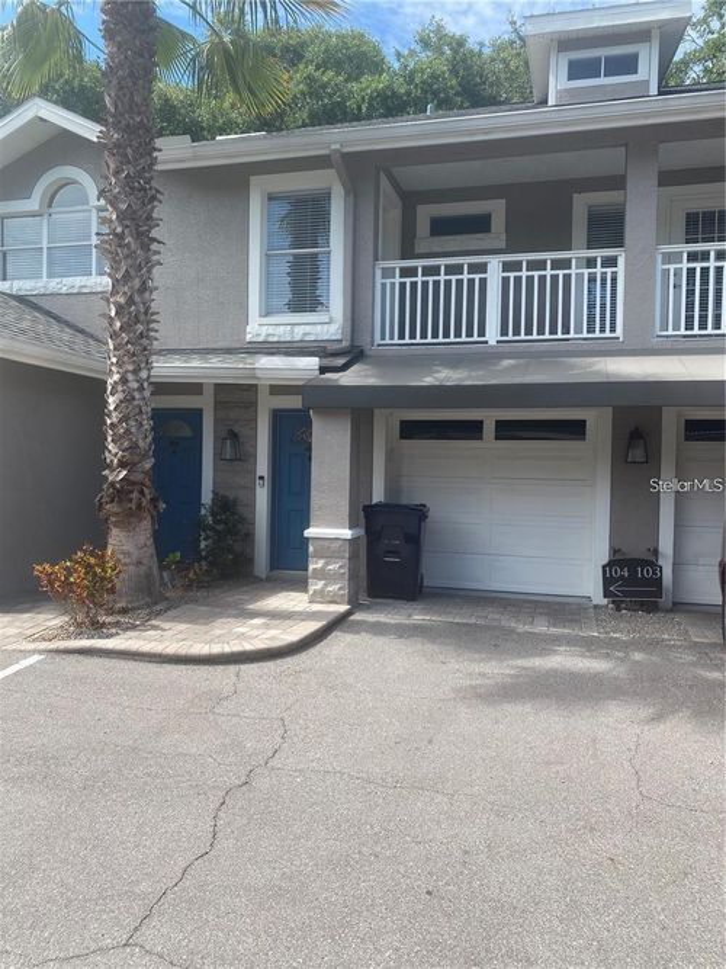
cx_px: 363
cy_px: 484
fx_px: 727
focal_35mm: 26
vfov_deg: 67.3
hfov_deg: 53.0
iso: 32
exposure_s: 1/1232
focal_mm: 4.25
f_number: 1.8
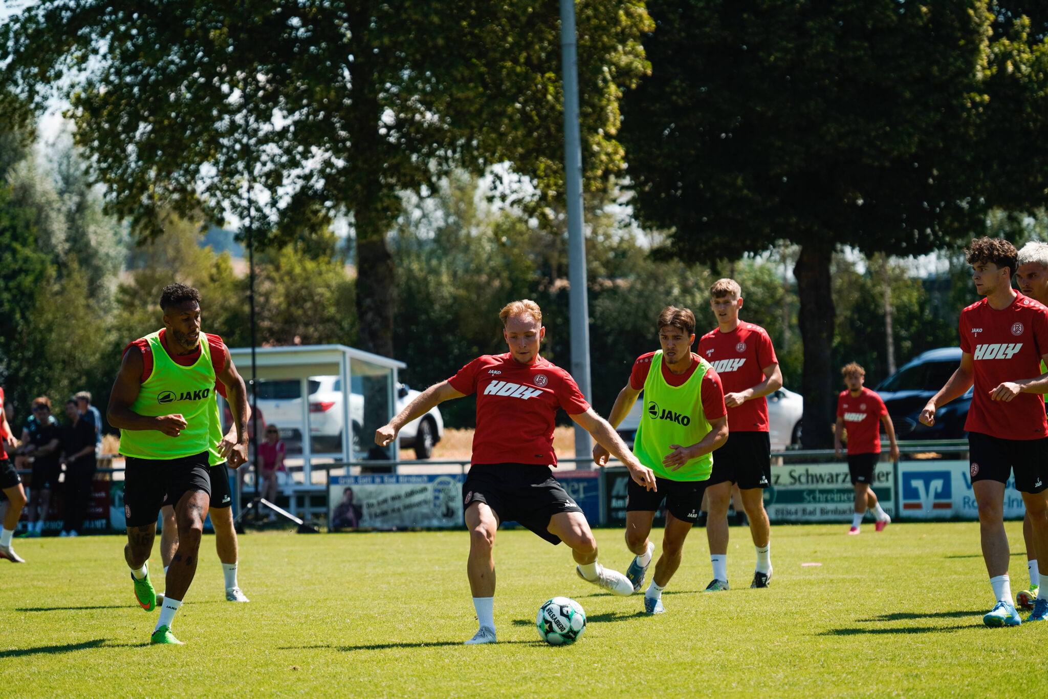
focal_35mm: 181
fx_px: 5268
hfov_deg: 11.4
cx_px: 524
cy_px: 350
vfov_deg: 7.6
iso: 200
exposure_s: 1/1000
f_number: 5.6
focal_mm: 181
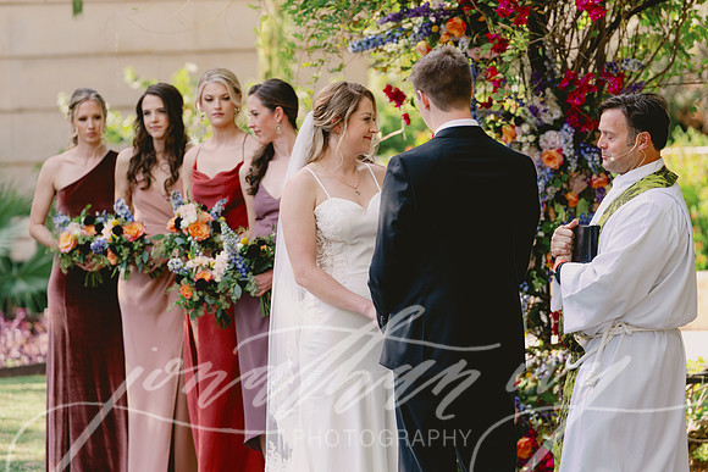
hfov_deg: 14.1
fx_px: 2857
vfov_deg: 9.5
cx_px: 354
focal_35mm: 145
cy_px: 236
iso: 200
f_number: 4
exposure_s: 1/250
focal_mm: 140
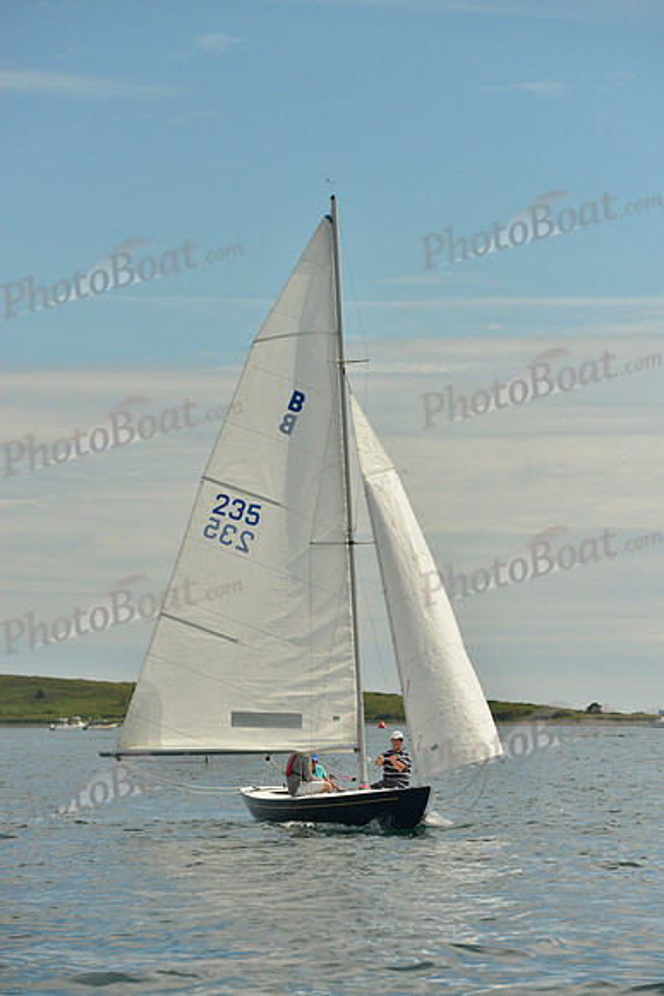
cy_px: 498
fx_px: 3373
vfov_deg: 16.8
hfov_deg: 11.2
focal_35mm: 122
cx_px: 332
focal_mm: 122
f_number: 5.6
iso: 400
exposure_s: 1/5000
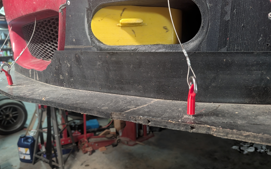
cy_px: 87
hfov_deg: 70.4
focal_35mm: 26
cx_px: 136
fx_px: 192
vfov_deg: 47.6
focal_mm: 6.9
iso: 957
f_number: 1.68
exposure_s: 1/60
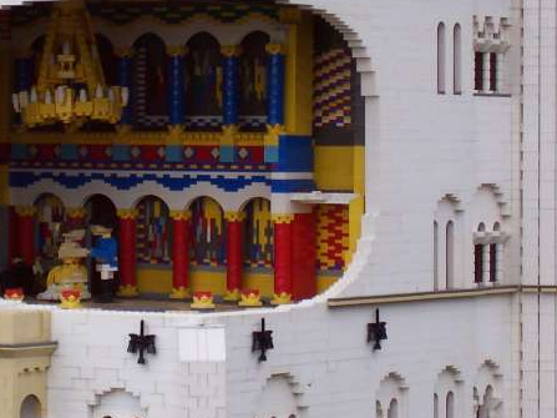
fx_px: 3249
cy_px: 145
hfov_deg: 9.8
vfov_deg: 7.3
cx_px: 119
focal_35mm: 202
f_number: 4.8
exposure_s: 1/180
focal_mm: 16.8
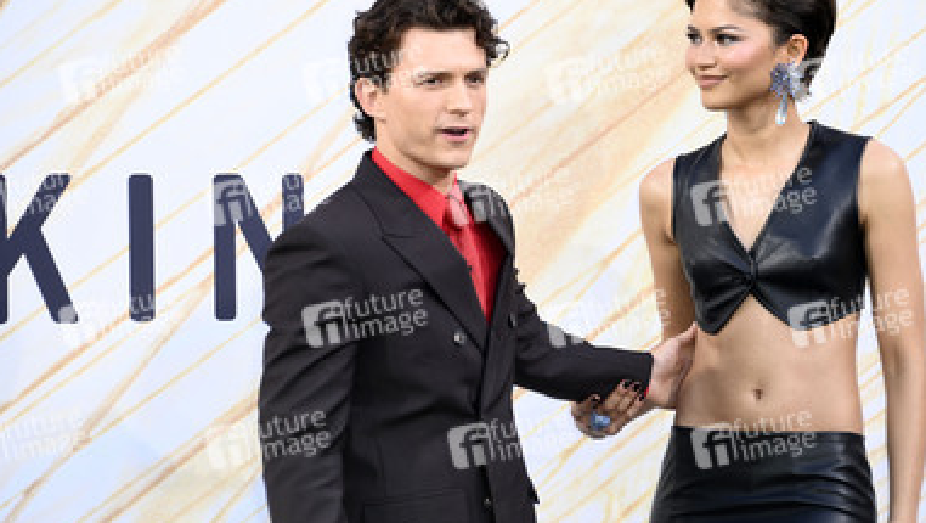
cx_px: 543
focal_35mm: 198
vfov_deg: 6.1
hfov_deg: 10.9
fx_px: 4865
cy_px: 258
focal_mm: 160
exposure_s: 1/200
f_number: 5.6
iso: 320
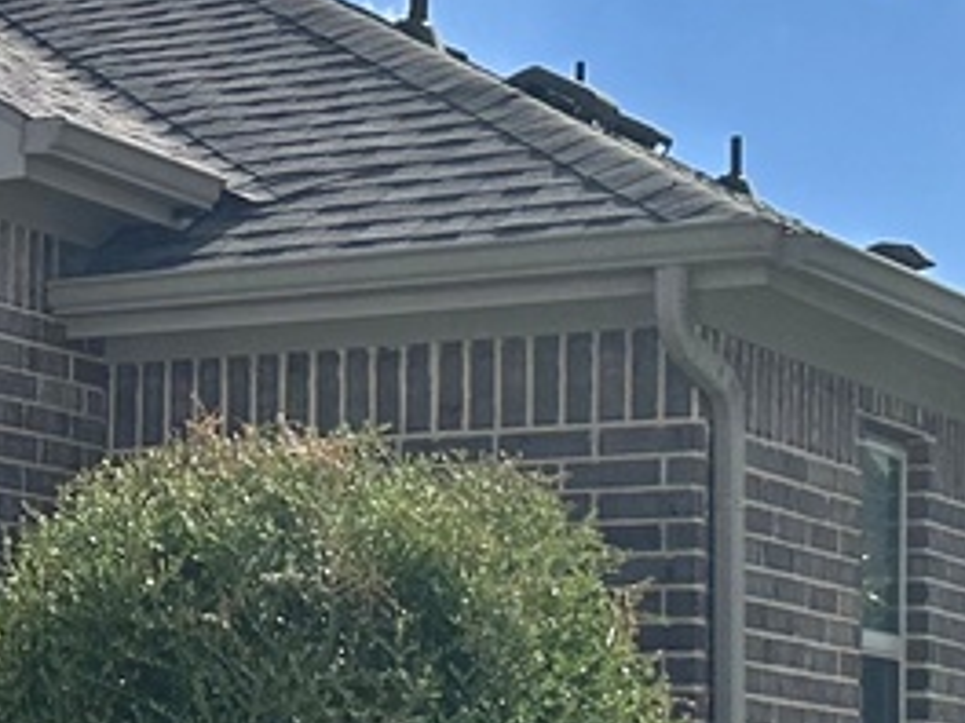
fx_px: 3652
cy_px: 701
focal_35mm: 131
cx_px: -482
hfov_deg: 14.1
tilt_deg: +2.9
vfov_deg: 11.2
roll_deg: -2.1
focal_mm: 6.86
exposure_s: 1/5525
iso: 80
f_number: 1.78
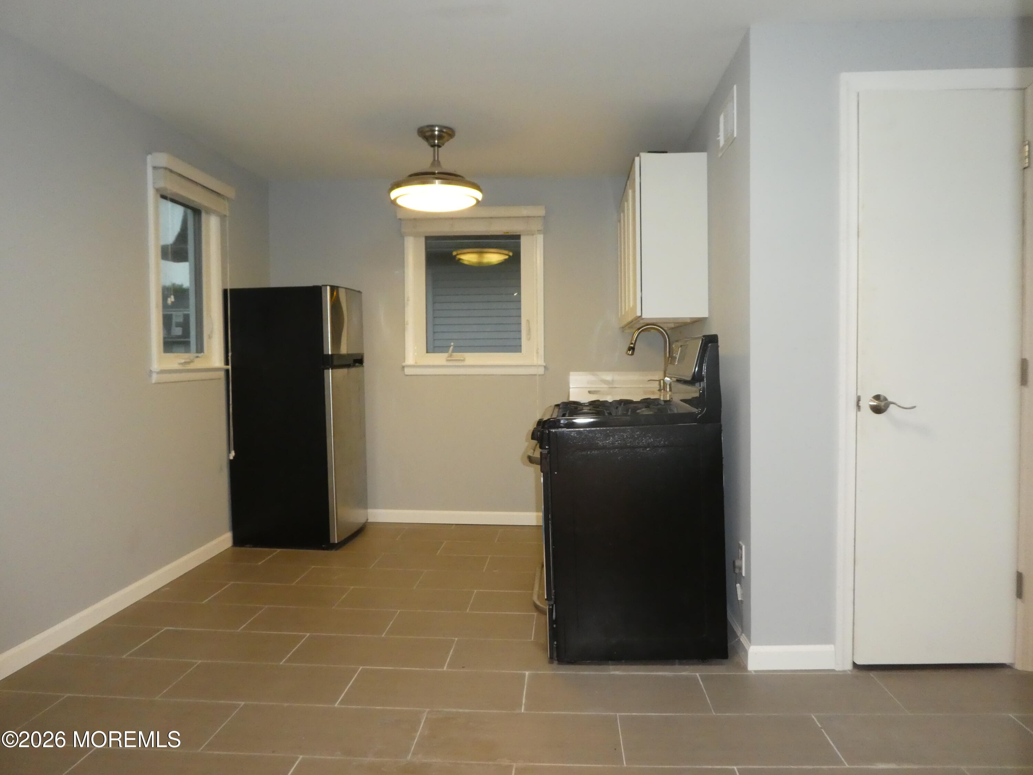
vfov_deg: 56.8
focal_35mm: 24
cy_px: 388
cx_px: 516
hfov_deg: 71.6
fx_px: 716
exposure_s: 1/60
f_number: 3.3
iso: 800
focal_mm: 4.3
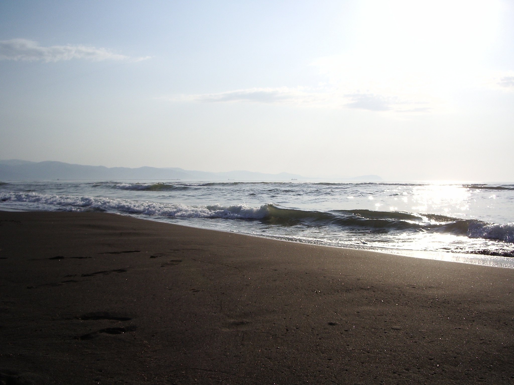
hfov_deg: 52.6
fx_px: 520
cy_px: 192
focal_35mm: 35
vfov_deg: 40.7
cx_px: 257
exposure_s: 1/1500
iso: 50
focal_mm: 5.8
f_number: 4.3
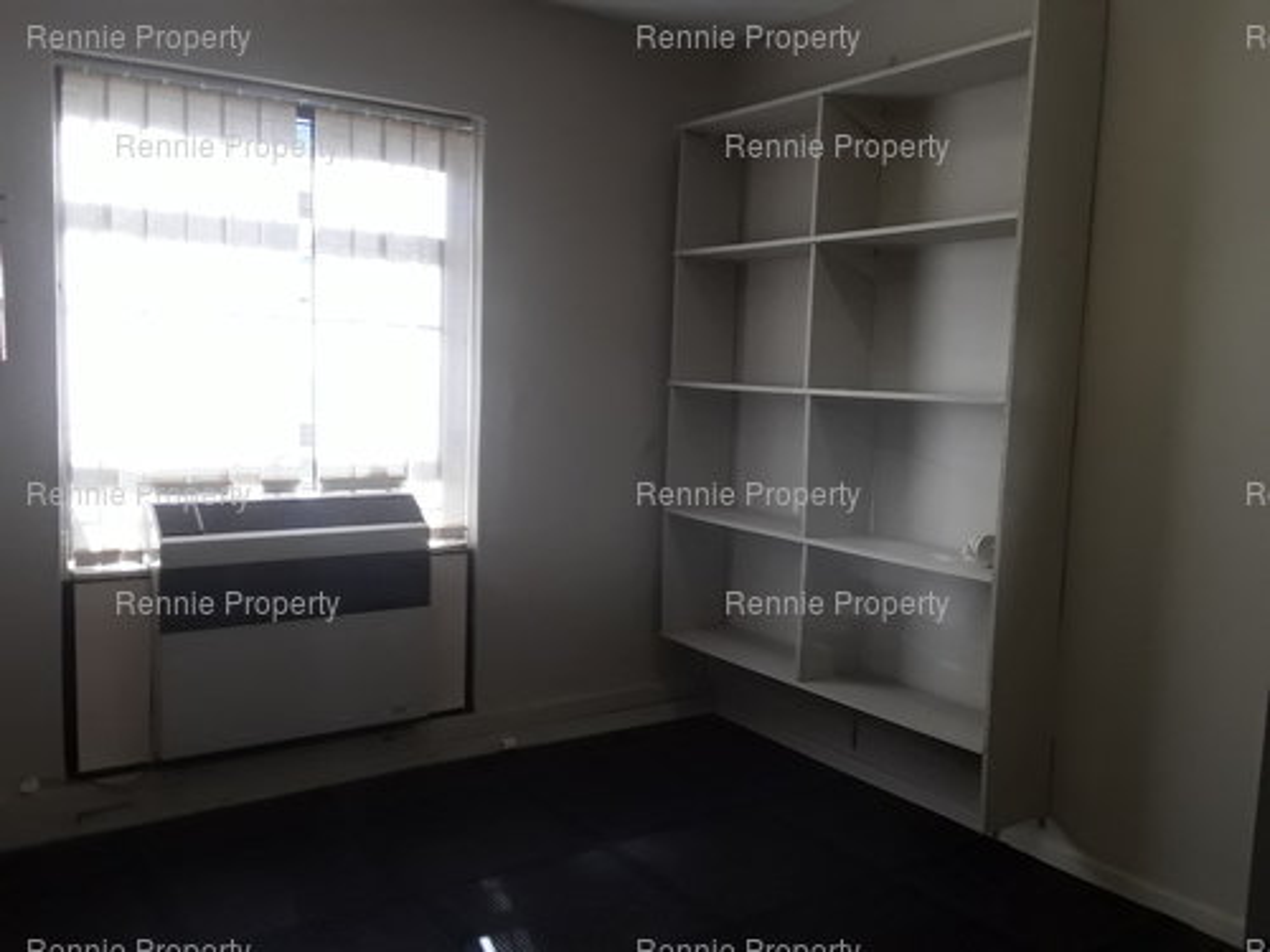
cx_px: 635
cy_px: 476
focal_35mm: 30
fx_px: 1101
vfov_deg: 46.8
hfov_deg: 60.0
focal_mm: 2.2
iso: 50
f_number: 1.9
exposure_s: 1/100
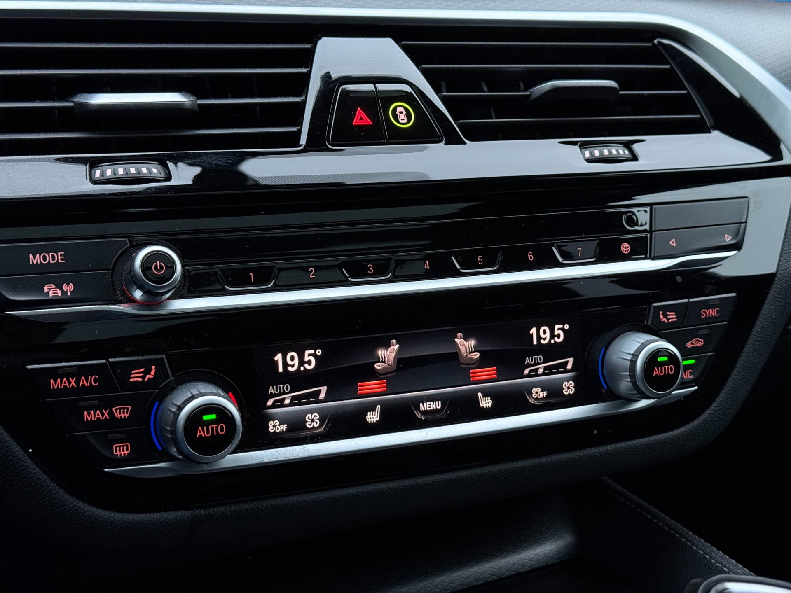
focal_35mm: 48
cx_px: 396
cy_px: 296
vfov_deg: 30.3
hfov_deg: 39.7
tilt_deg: -15.5
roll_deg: -1.1
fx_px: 1097
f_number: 1.78
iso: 250
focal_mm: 6.76
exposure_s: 1/49
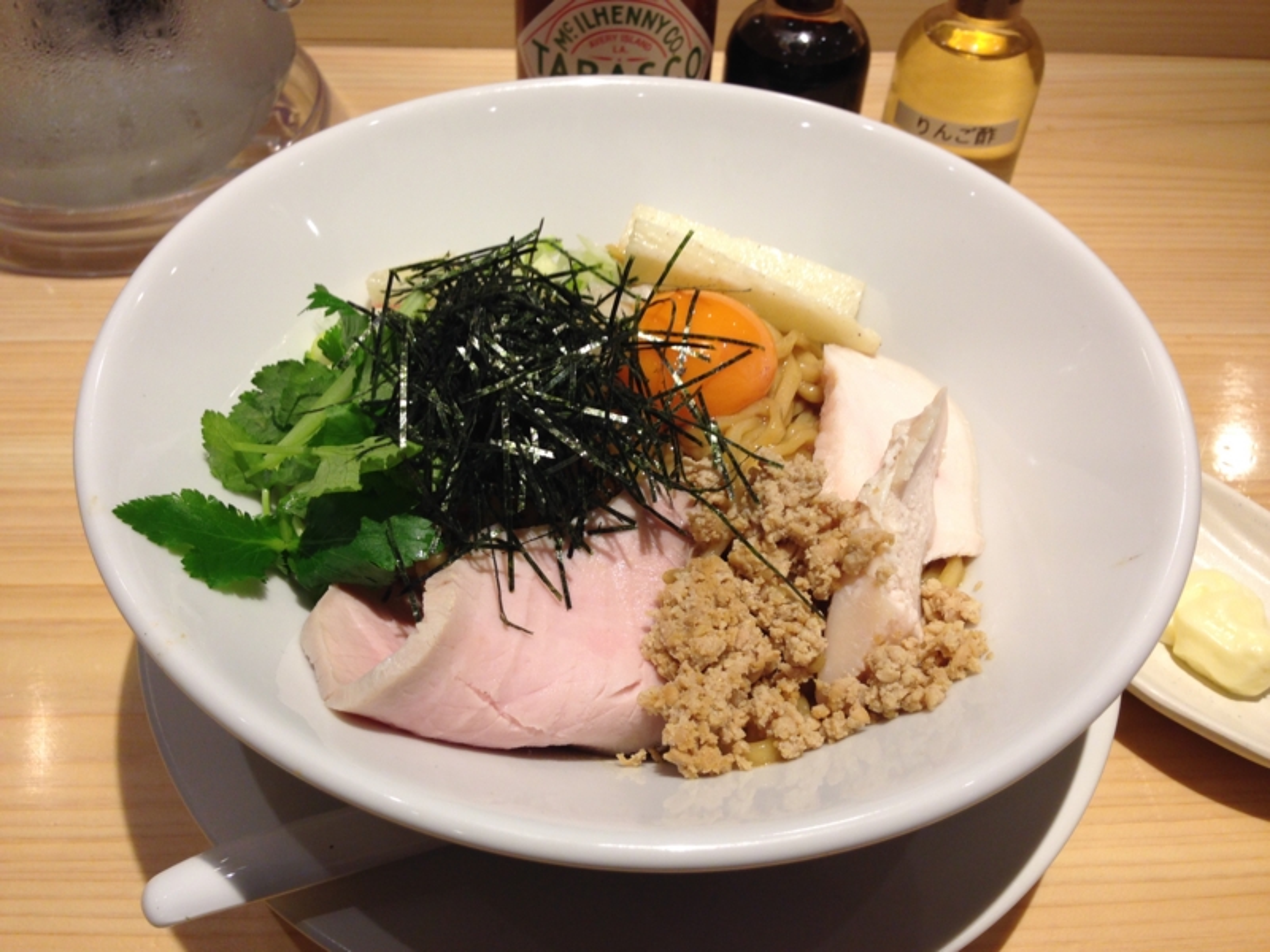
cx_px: 635
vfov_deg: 42.9
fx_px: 1211
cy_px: 476
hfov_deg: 55.4
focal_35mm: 33
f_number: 2.4
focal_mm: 4.12
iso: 64
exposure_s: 1/40
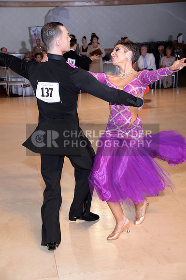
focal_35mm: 58
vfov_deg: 34.5
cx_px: 93
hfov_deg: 23.3
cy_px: 140
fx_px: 451
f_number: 5.6
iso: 1250
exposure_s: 1/250
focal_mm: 58
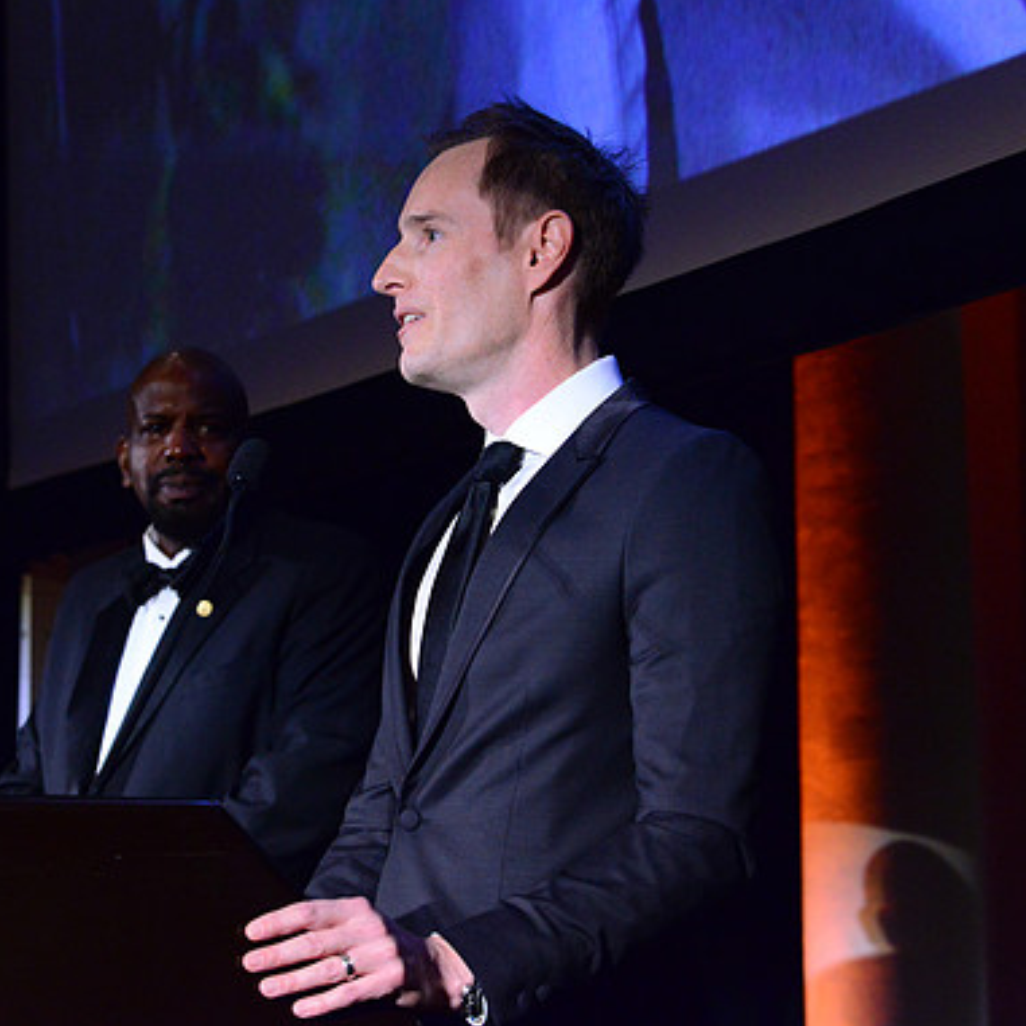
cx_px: 364
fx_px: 3555
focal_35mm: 106
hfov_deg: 16.4
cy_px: 516
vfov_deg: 16.4
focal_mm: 82
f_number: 5.6
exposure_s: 1/125
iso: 6400
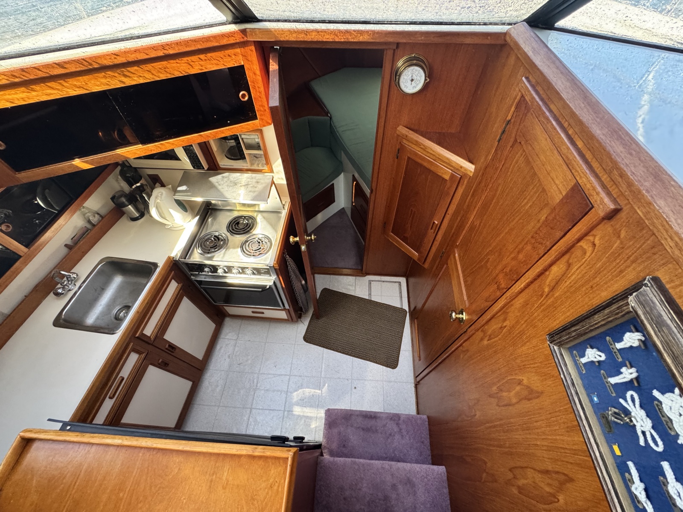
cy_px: 256
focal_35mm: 14
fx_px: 276
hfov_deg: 102.1
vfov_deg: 85.7
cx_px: 342
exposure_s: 1/99
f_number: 2.2
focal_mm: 2.22
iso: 320
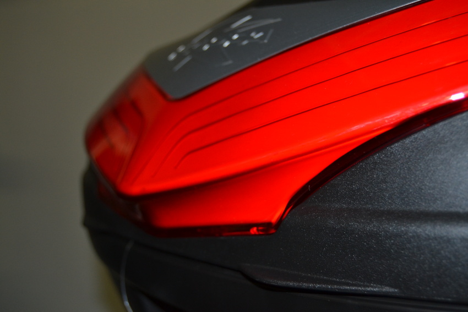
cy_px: 156
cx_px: 234
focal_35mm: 48
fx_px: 624
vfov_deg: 28.1
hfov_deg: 41.1
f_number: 4.5
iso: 640
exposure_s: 1/60
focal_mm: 32
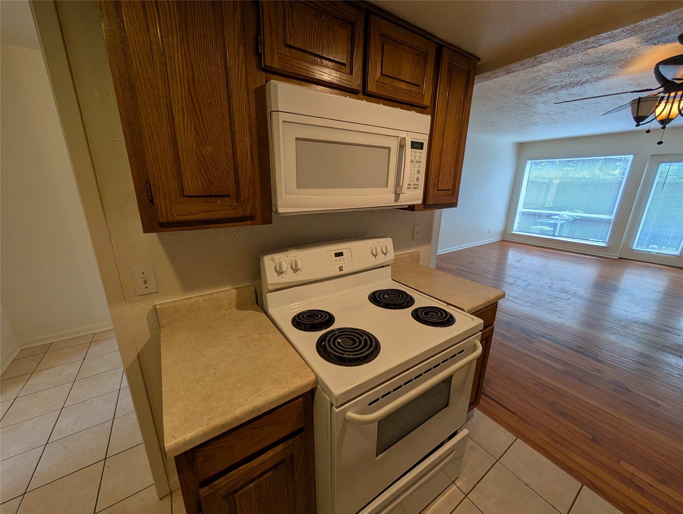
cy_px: 257
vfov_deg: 94.6
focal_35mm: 12
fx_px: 237
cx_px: 342
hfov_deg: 110.5
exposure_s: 1/120
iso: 109
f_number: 1.7
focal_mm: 2.02
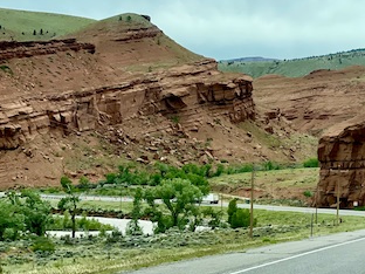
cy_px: 130
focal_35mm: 123
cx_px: 342
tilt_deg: +5.5
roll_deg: -0.5
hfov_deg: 15.8
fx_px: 1297
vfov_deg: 12.0
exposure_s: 1/1575
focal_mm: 7.5
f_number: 2.2
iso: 32
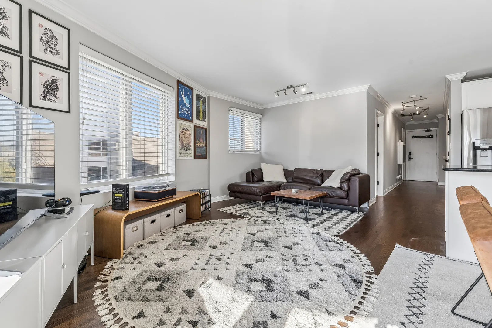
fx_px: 219
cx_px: 246
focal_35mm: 16
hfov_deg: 96.7
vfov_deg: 73.7
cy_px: 164
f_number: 8
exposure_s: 1/160
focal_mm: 16
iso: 400
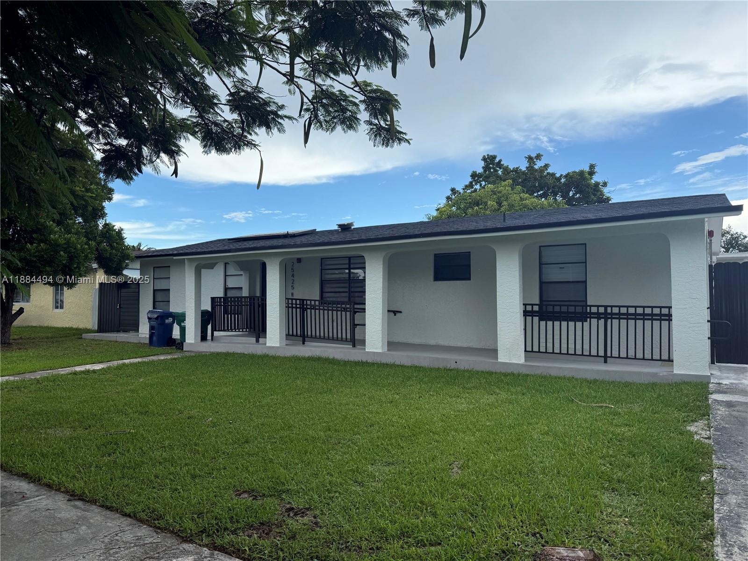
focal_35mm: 24
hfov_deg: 71.6
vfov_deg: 56.8
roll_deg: +0.2
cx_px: 374
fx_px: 519
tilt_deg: +3.0
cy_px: 280
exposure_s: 1/1689
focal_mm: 6.76
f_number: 1.78
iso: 80
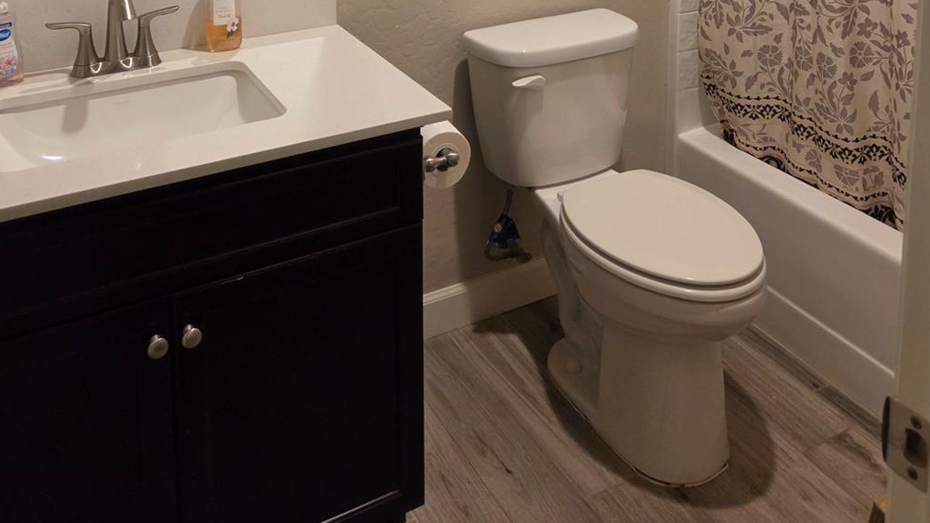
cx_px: 490
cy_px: -121
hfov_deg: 54.0
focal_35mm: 37
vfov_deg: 27.7
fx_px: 912
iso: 400
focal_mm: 5.4
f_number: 1.8
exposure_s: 1/120
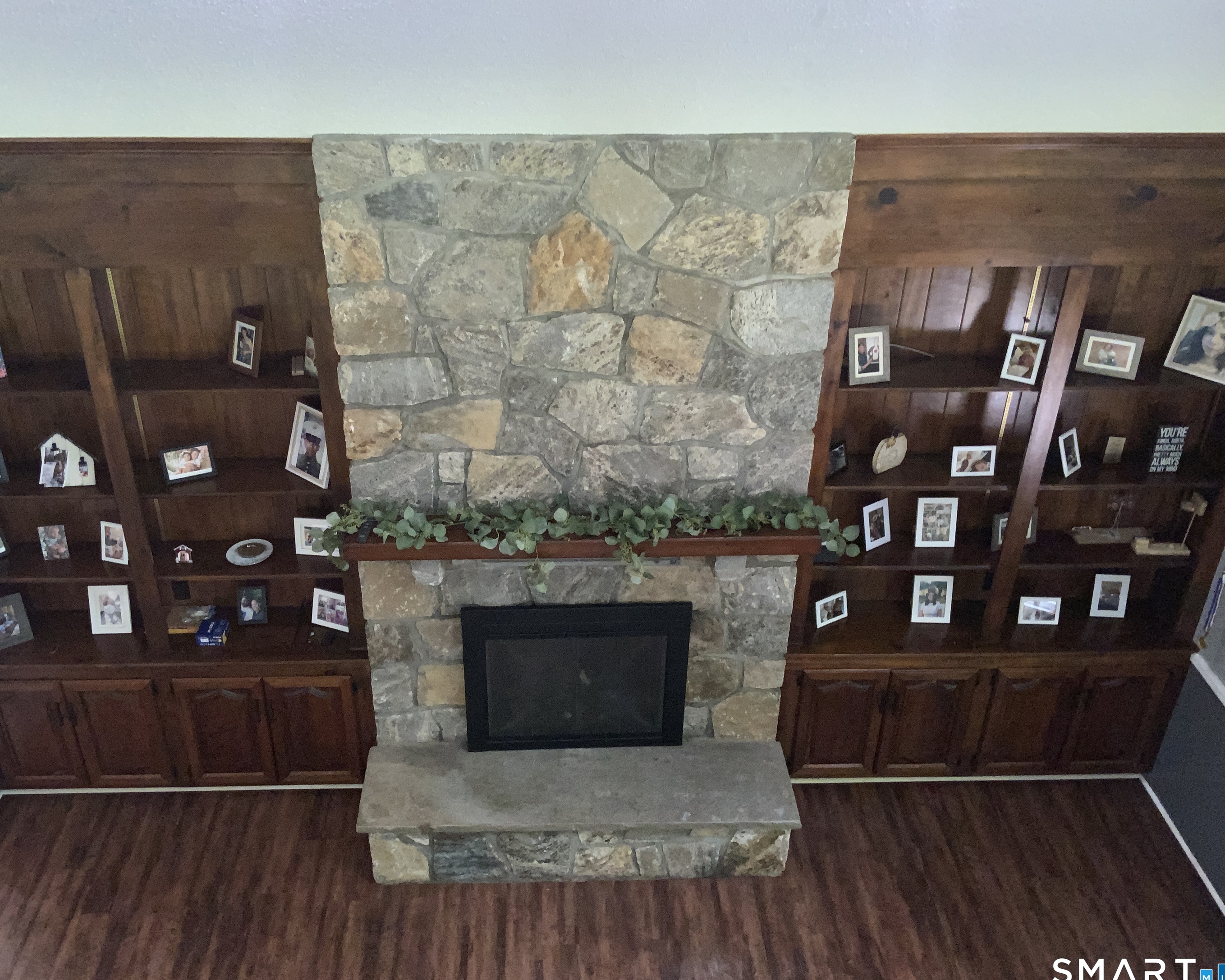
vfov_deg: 45.8
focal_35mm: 32
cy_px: 476
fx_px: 1160
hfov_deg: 55.6
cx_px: 566
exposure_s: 1/60
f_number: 1.8
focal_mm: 3
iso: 100
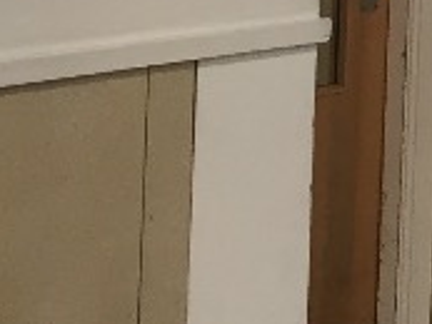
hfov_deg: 9.3
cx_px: 834
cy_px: -112
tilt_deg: -4.2
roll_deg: -2.2
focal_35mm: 201
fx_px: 2510
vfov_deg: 7.3
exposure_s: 1/33
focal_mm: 4.15
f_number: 2.2
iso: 40
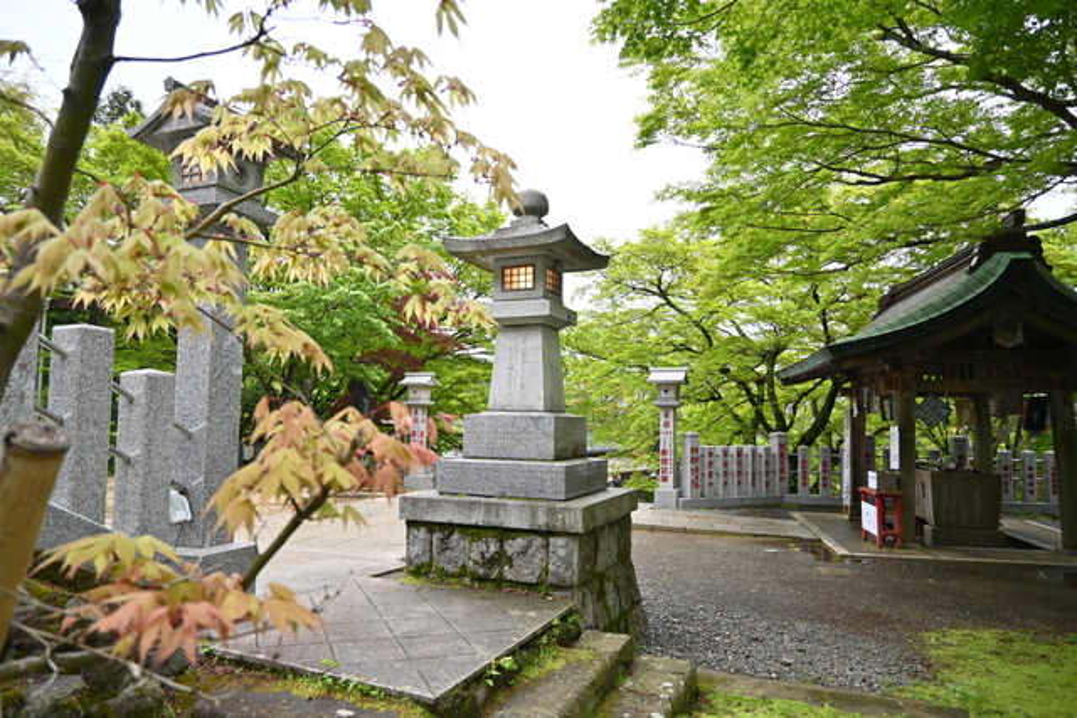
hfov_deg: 73.7
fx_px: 718
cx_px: 538
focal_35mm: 24
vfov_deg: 53.2
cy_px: 359
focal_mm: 16
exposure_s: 1/400
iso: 320
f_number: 3.5
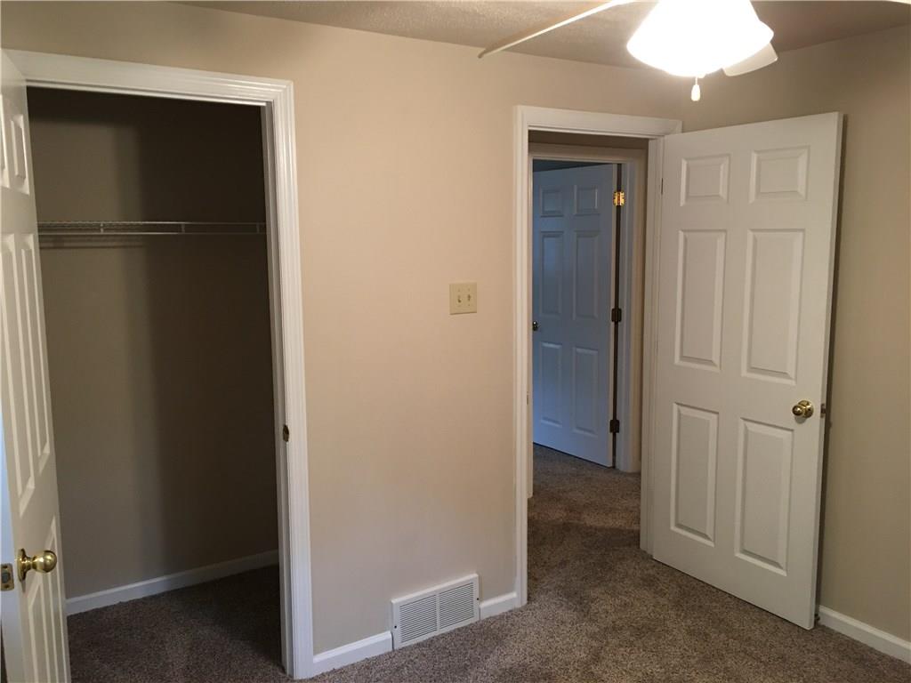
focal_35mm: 29
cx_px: 456
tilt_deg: -6.3
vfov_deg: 48.2
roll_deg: +0.3
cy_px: 342
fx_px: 763
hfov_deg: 61.7
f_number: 2.2
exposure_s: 1/15
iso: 80
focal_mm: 4.15
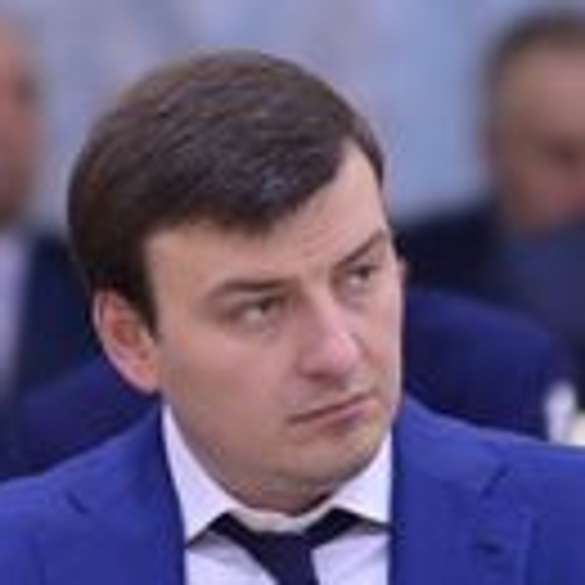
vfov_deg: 1.9
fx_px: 17495
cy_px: 230
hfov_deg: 1.9
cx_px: 176
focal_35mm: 915
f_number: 3.2
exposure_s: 1/500
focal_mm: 200
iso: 2000
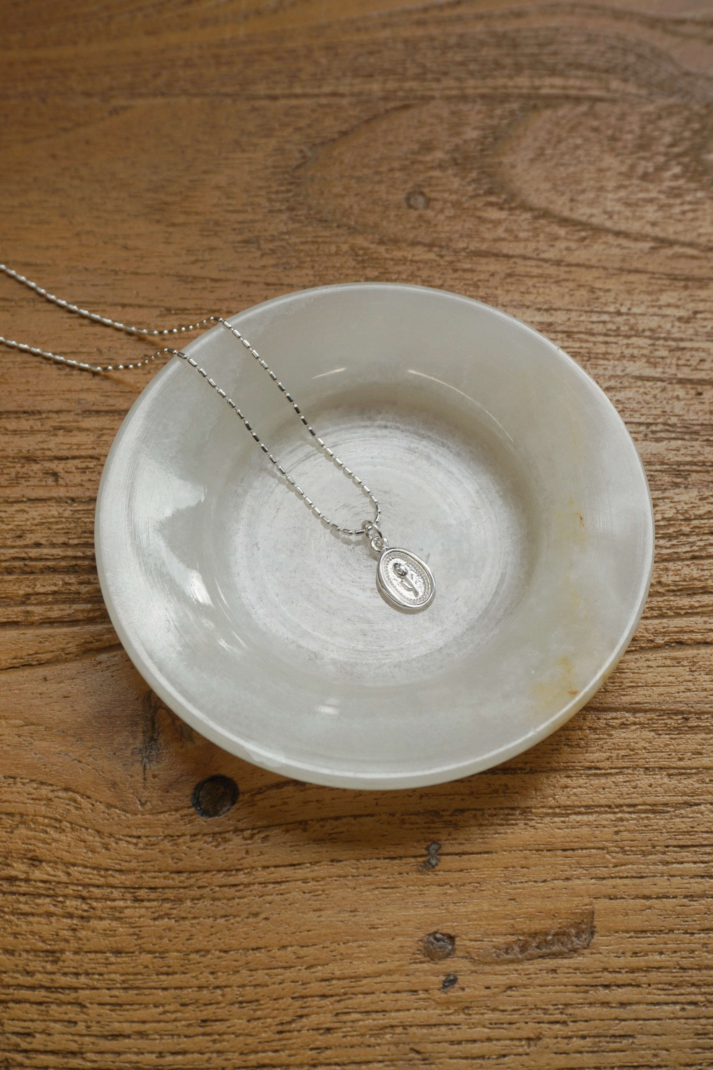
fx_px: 1292
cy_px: 535
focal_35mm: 44
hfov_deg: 30.8
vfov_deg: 45.0
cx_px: 356
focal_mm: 29
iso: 100
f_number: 7.1
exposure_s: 1/100
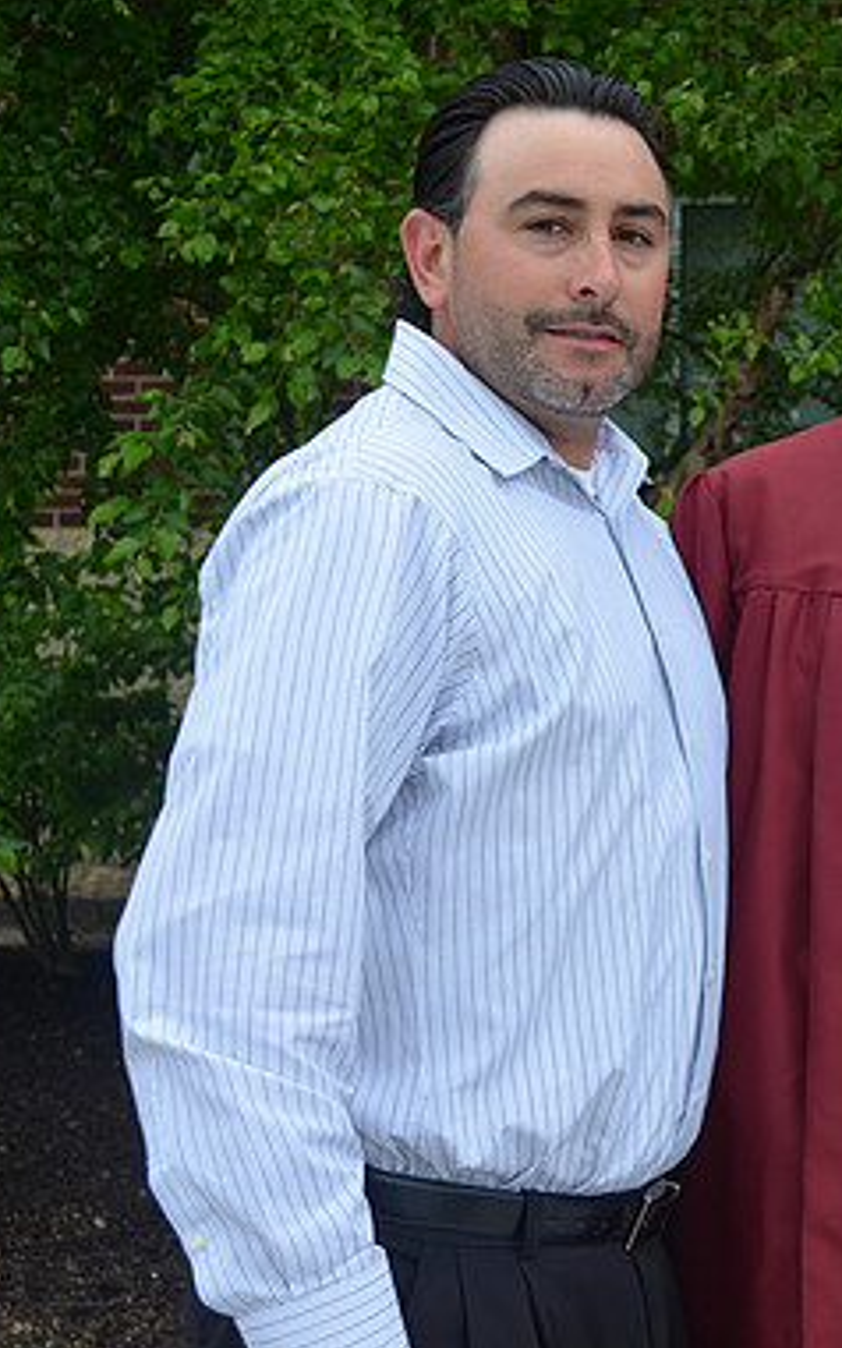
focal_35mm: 79
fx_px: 2902
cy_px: 672
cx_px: 916
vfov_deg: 26.2
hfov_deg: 16.1
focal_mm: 34
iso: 200
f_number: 6.3
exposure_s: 1/160
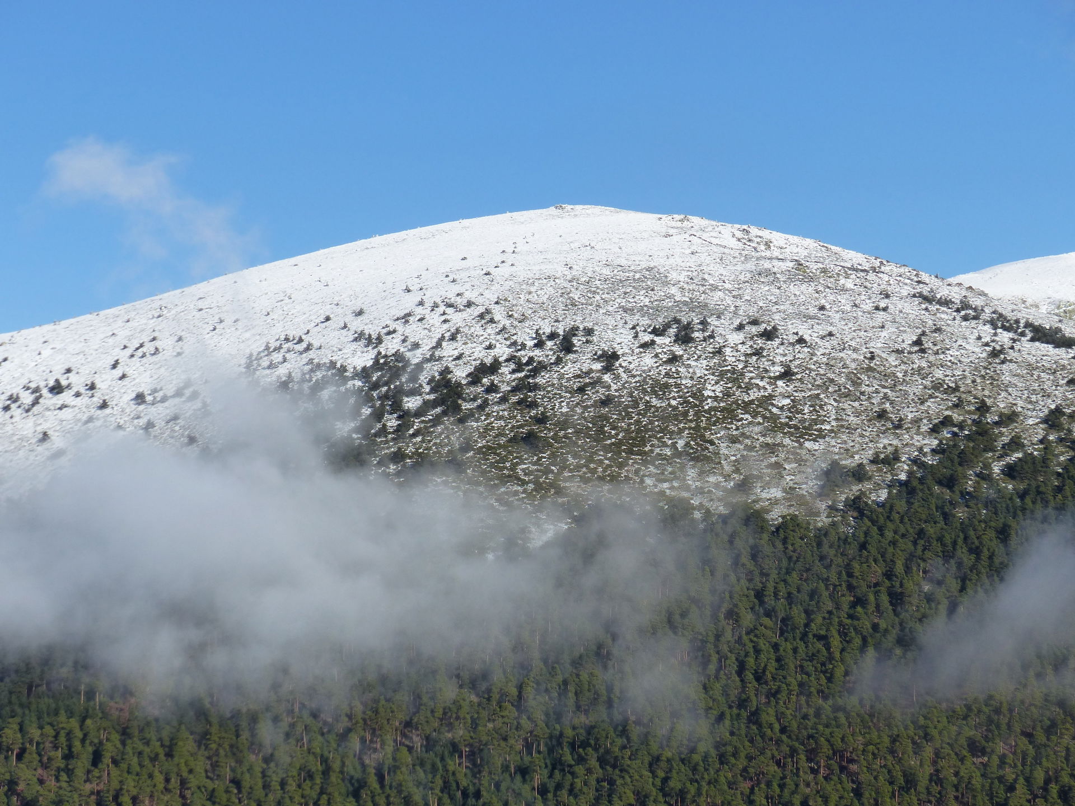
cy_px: 403
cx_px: 538
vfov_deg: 13.2
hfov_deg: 17.6
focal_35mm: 112
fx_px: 3478
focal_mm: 20.1
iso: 160
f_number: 4
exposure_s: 1/1600
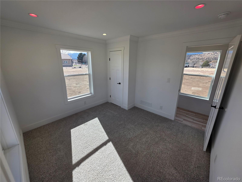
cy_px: 91
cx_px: 121
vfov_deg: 89.9
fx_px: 91
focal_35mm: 13
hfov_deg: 106.2
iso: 40
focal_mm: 2.2
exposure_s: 1/432
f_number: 1.9
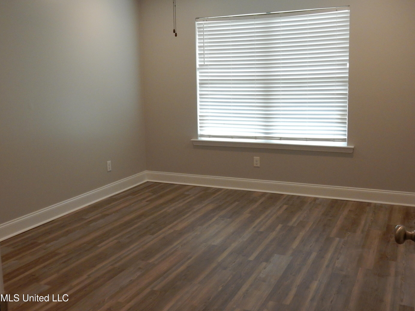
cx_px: 194
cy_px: 145
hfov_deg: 47.8
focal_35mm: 39
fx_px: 468
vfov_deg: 36.8
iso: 400
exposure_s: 1/60
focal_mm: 6.4
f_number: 4
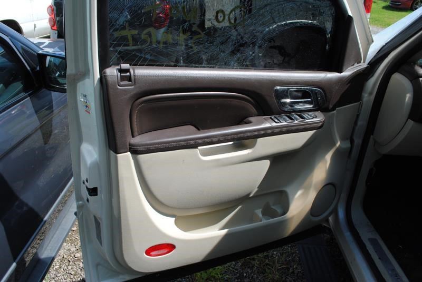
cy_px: 141
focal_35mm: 27
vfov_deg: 48.0
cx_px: 211
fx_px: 317
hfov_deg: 67.3
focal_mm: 18
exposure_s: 1/200
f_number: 7.1
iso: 100
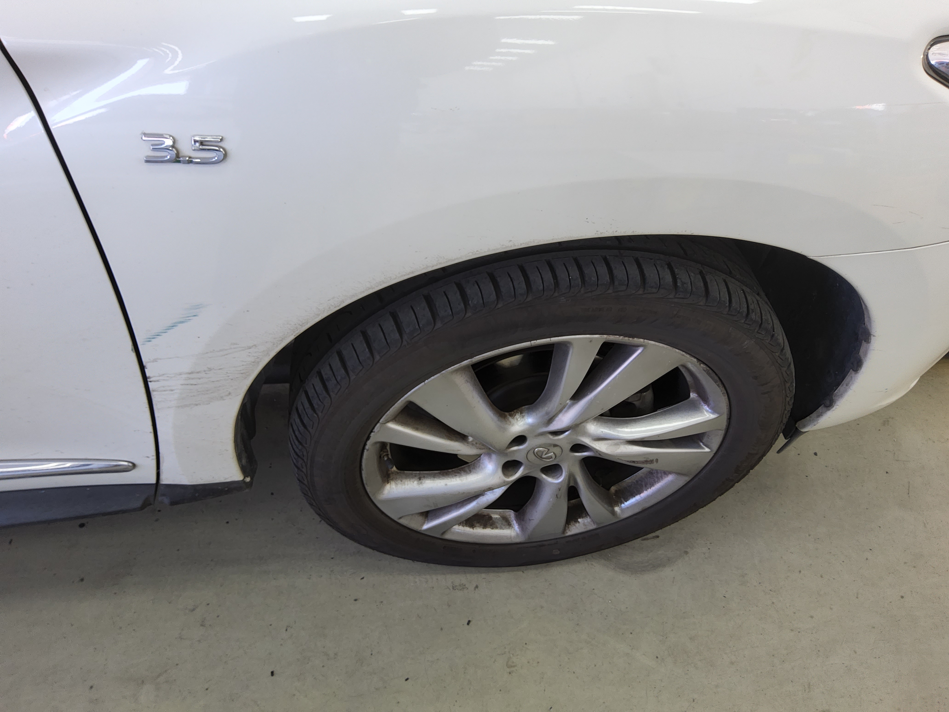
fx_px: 685
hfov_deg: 69.4
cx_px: 474
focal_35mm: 25
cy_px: 356
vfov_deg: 54.9
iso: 50
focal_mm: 3.08
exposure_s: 1/100
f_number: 2
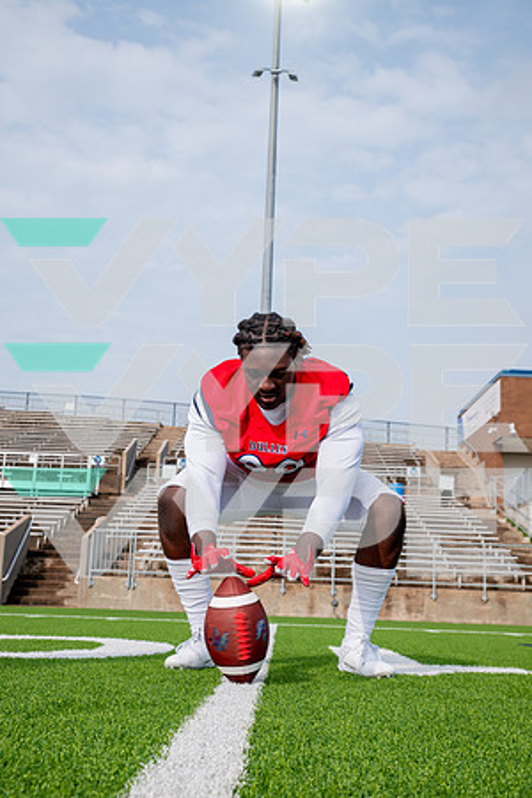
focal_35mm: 42
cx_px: 266
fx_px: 931
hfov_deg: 31.9
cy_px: 399
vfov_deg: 46.4
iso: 125
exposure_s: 1/320
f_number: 7.1
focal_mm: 42
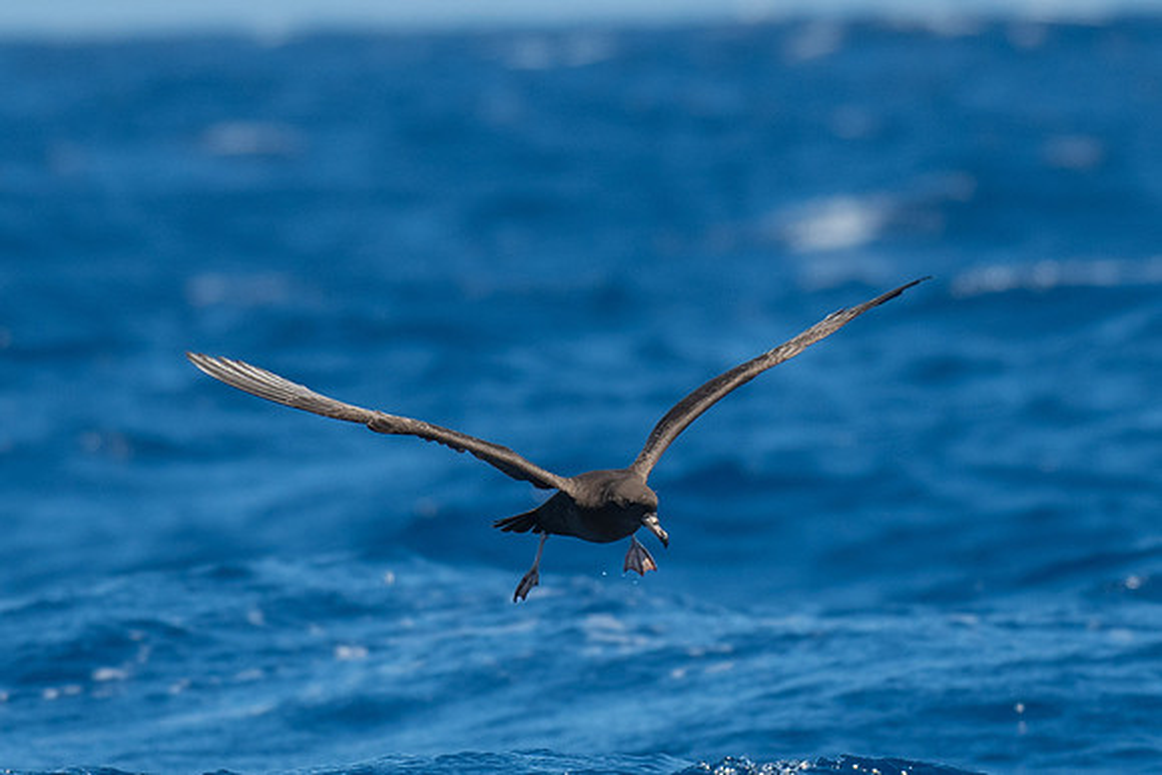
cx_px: 644
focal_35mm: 854
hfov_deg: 2.4
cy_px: 181
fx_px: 27584
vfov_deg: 1.6
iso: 160
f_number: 5.6
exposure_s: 1/2000
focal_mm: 270
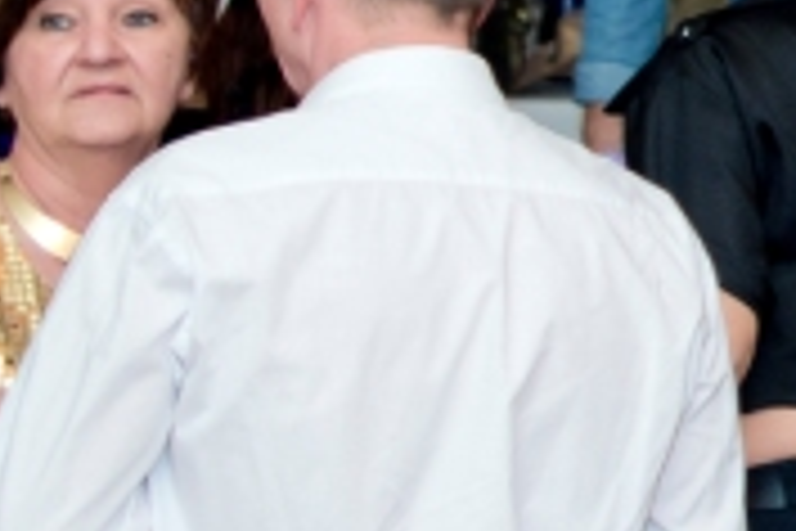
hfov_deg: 9.3
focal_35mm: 203
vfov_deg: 6.8
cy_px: 106
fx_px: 4488
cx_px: 1745
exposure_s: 1/320
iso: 400
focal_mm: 35
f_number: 2.8
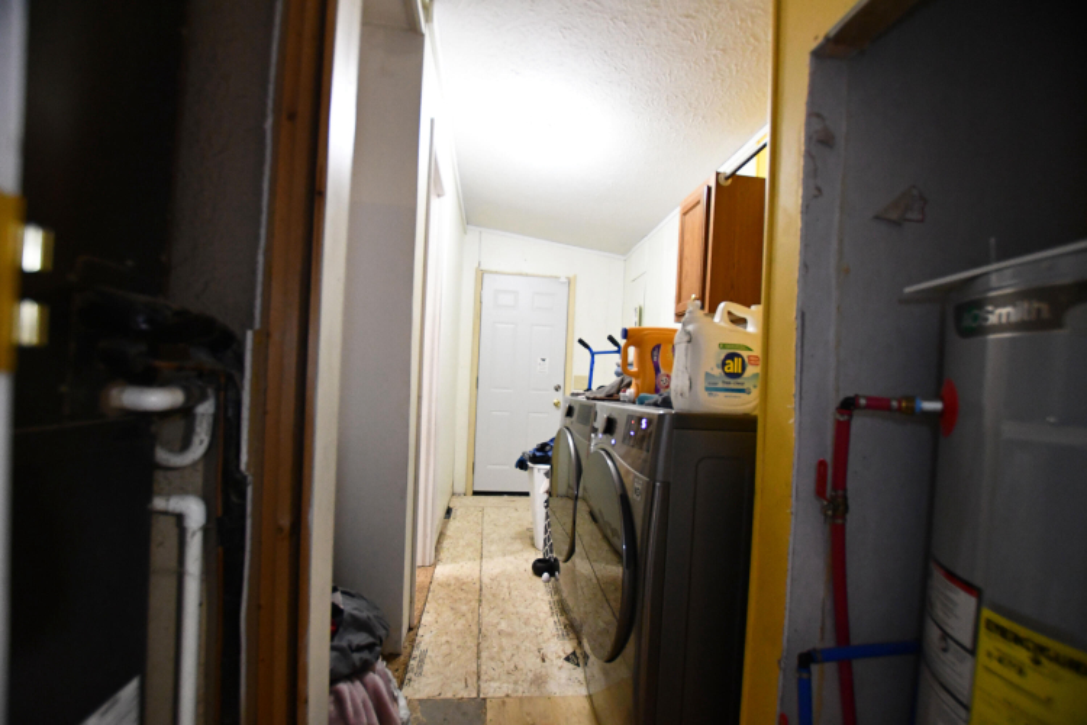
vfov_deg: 77.3
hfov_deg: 100.4
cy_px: 362
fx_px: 453
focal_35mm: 15
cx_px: 544
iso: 3200
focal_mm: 10
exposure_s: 1/100
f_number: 3.5
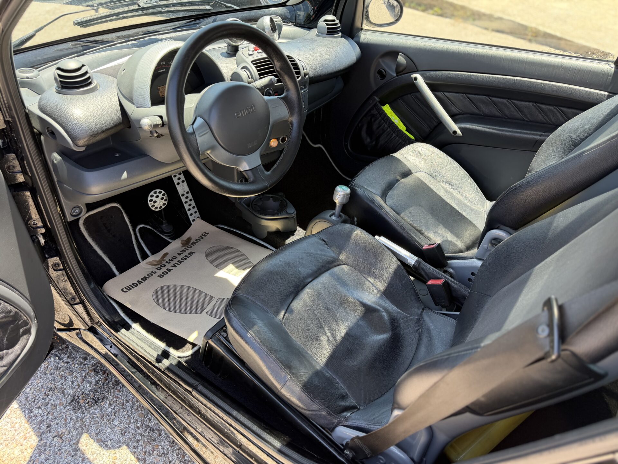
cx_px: 309
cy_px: 232
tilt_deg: -42.3
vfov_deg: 56.8
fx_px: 428
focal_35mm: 24
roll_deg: -6.4
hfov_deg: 71.6
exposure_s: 1/232
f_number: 1.78
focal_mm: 6.76
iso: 80
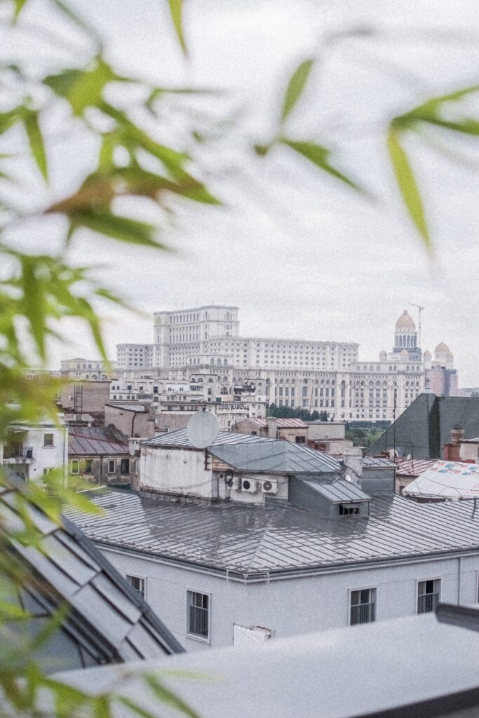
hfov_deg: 25.8
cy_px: 359
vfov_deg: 37.8
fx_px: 1047
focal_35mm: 52
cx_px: 240
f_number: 4
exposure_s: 1/250
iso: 100
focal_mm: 35
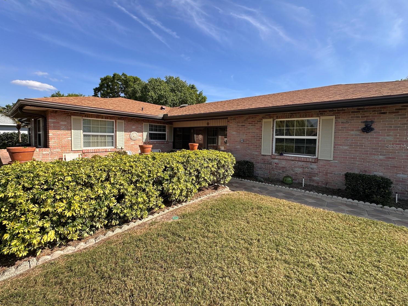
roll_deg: -1.0
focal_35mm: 15
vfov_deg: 81.7
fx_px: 177
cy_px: 146
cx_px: 193
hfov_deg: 98.1
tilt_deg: -3.4
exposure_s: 1/997
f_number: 2.2
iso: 50
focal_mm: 2.22
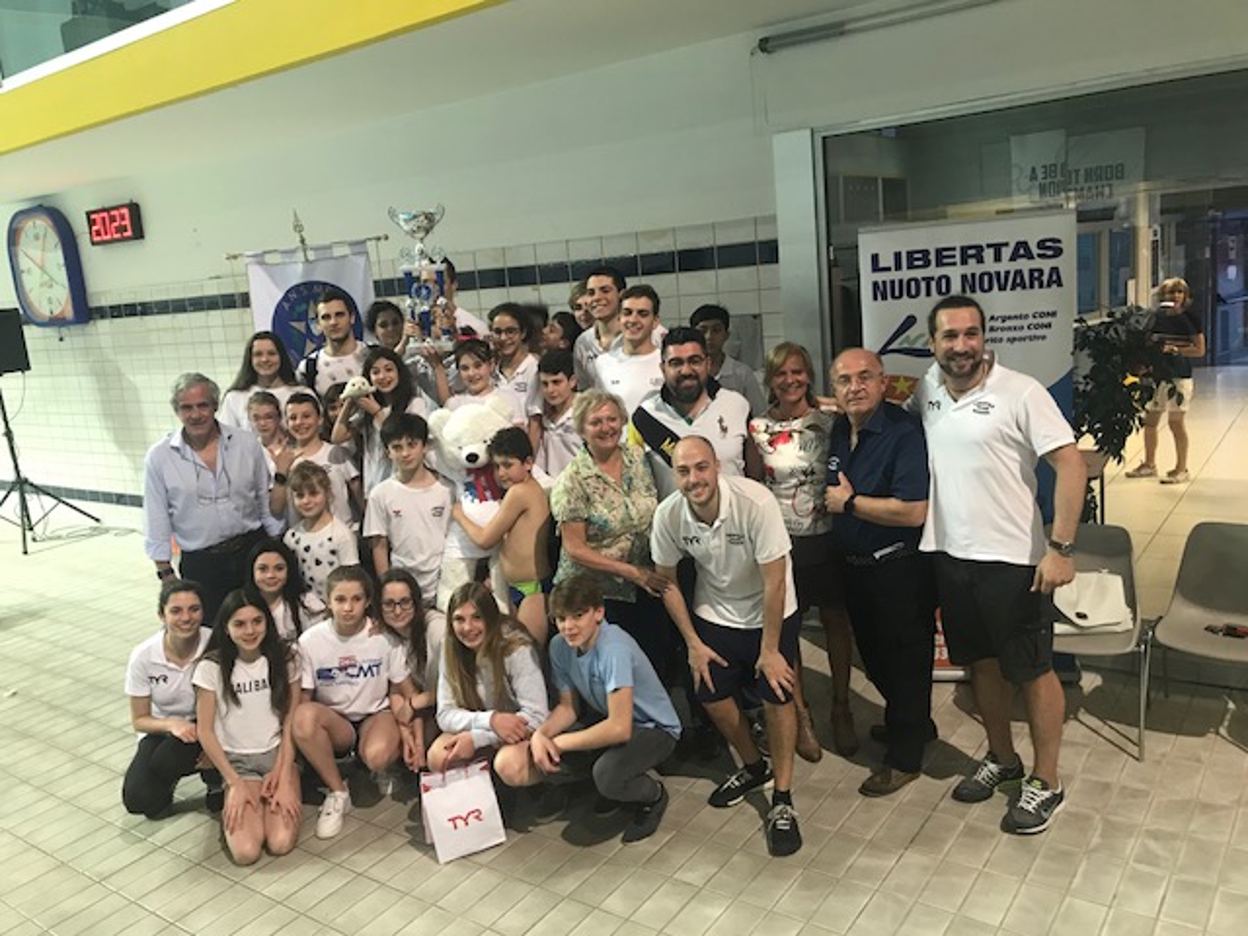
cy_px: 468
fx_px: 1009
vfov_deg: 49.7
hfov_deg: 63.4
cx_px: 624
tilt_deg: -10.5
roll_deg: +5.3
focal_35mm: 28
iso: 32
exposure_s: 1/17
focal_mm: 3.99
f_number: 1.8
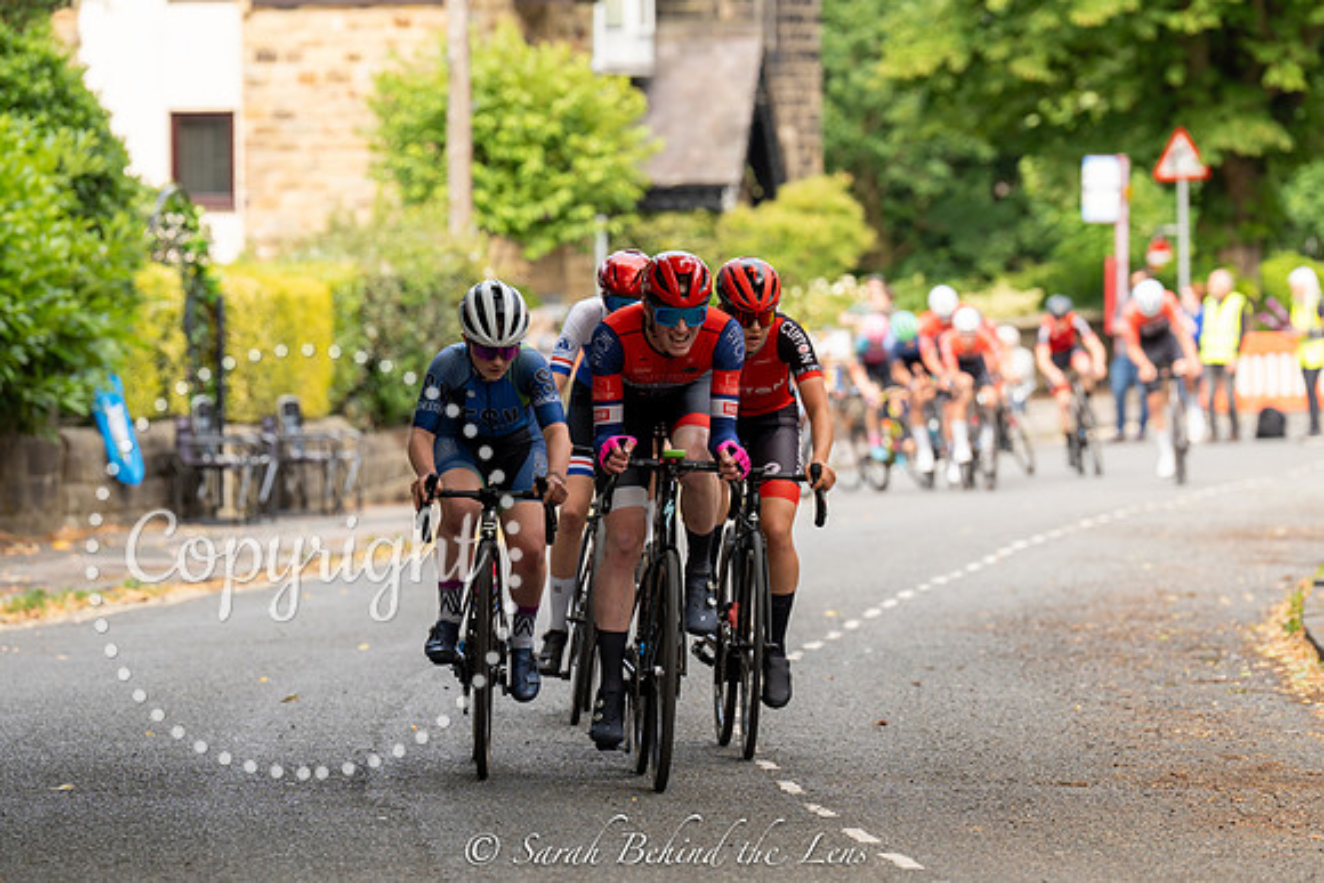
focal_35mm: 227
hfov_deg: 9.1
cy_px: 477
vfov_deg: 6.1
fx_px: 8332
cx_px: 653
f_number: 4
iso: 400
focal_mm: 175
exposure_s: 1/640
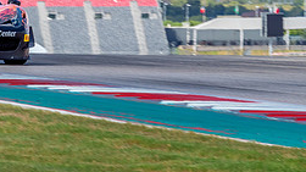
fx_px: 4696
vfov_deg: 2.1
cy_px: -6
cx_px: 37
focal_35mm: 579
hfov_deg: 3.7
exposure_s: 1/200
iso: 200
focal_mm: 115
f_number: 10
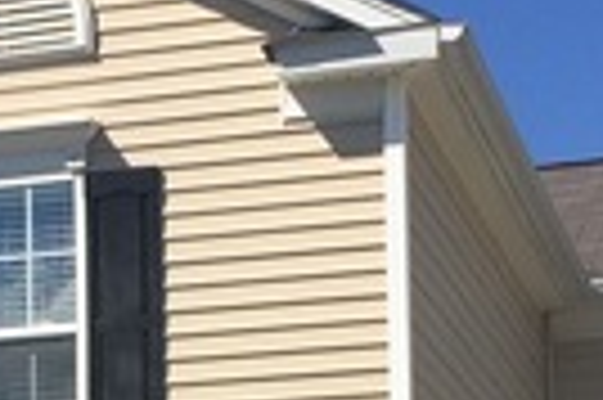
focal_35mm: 150
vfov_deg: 8.8
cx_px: 45
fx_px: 2509
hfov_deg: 13.6
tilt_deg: +5.6
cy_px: 681
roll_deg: +0.0
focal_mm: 4.15
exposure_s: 1/3049
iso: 32
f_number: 2.2
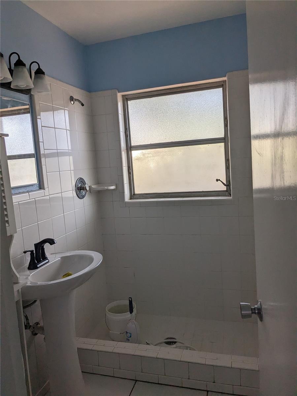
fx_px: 309
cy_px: 198
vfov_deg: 65.3
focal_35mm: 27
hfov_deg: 51.4
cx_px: 148
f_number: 1.73
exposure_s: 1/254
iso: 56
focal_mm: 4.38
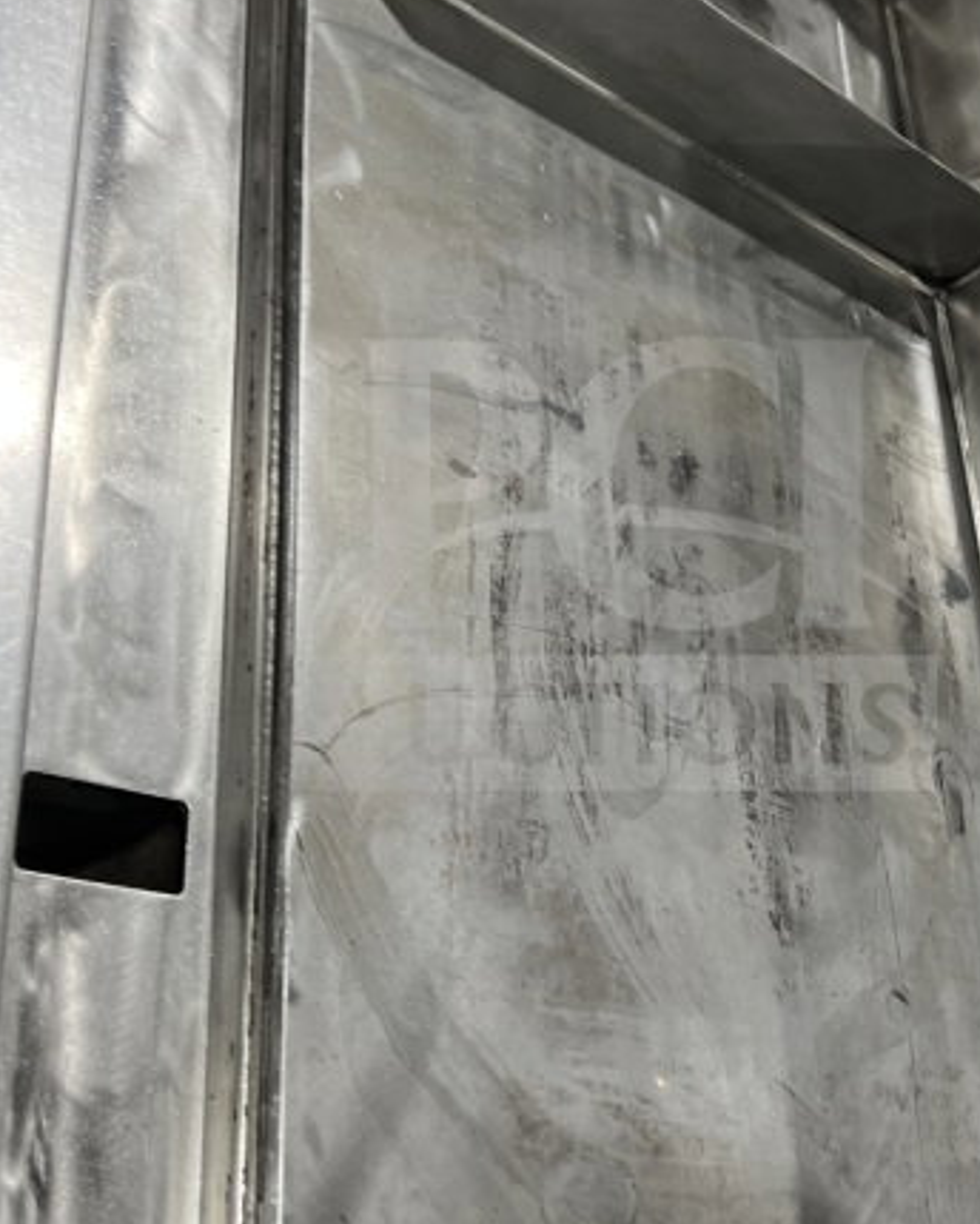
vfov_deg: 38.8
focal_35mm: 48
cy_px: 565
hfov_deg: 31.3
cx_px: 615
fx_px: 1740
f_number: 1.5
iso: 125
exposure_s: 1/101
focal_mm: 5.7
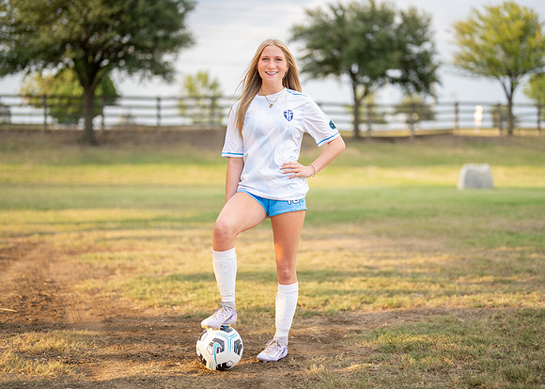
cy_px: 185
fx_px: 930
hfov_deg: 32.6
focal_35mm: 60
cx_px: 283
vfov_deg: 23.6
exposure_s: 1/1600
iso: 125
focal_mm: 50
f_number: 1.2
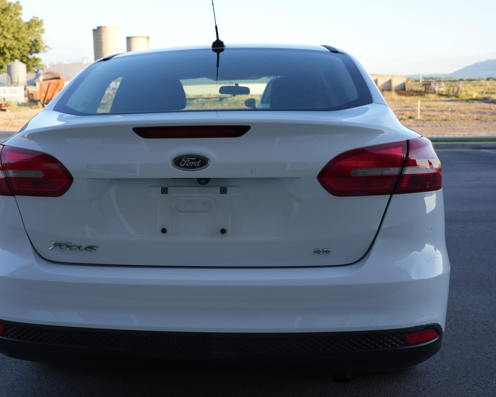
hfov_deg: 45.6
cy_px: 197
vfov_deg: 37.3
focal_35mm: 40
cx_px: 200
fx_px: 587
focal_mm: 35
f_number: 5.6
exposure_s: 1/160
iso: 320
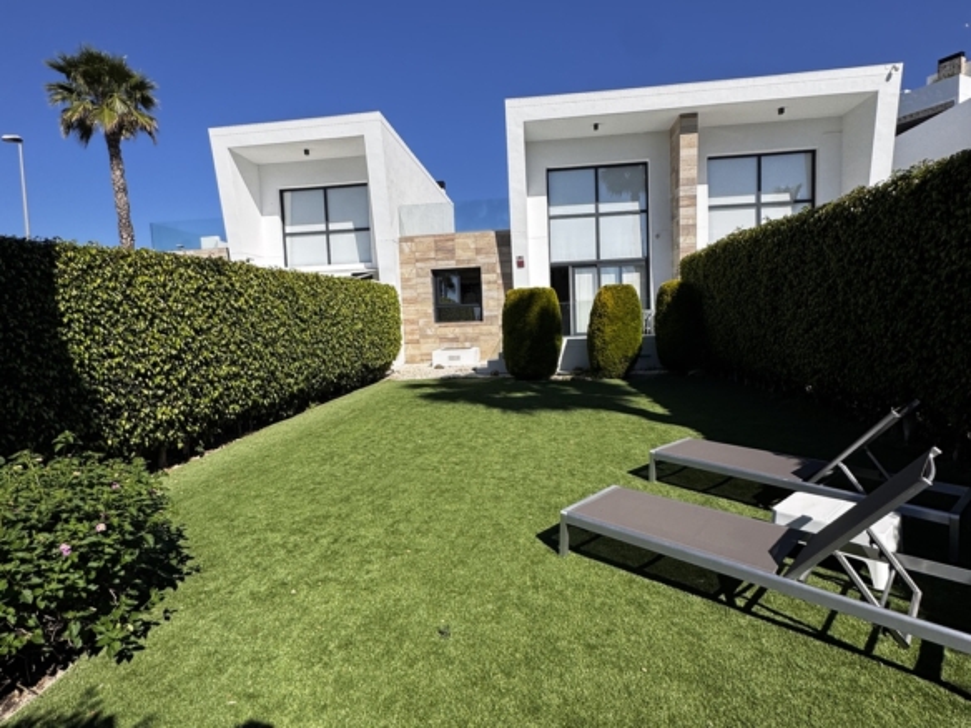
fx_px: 393
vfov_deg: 85.7
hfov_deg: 102.1
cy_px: 364
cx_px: 486
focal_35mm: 14
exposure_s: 1/3390
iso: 50
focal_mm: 2.22
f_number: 2.2
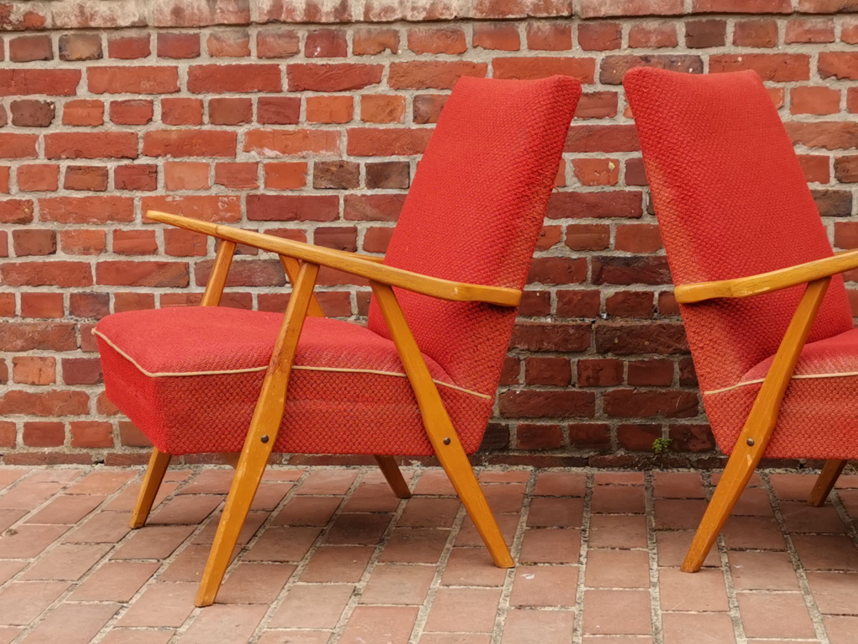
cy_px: 322
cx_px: 429
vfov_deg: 21.0
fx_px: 1735
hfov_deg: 27.8
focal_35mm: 70
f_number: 1.8
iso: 50
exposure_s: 1/521
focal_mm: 5.58
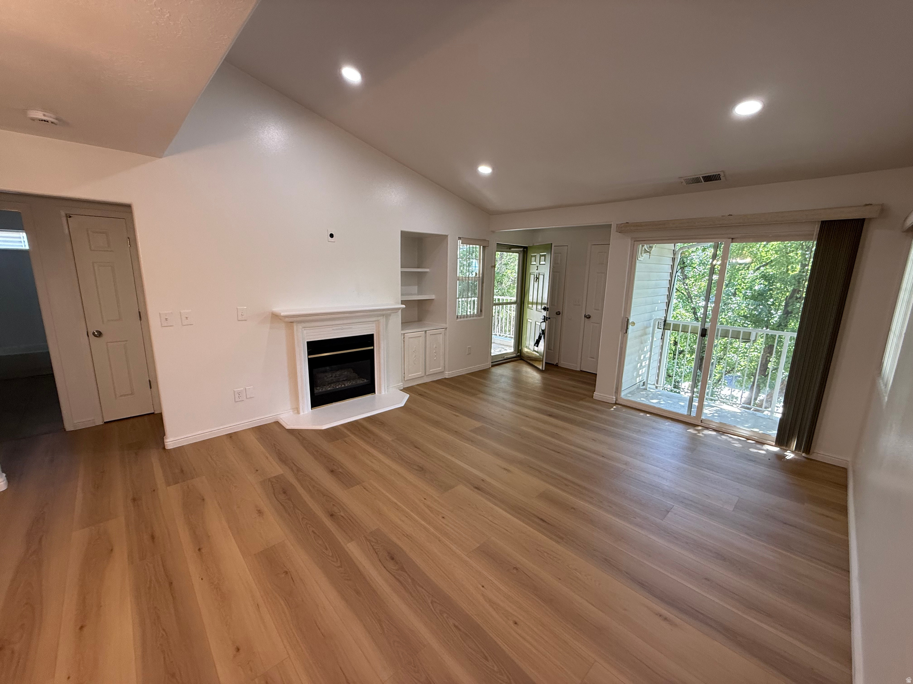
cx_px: 456
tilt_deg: -9.7
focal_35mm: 14
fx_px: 369
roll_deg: -1.6
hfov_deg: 102.1
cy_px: 342
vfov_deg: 85.7
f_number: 2.2
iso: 125
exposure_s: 1/120
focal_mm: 2.22
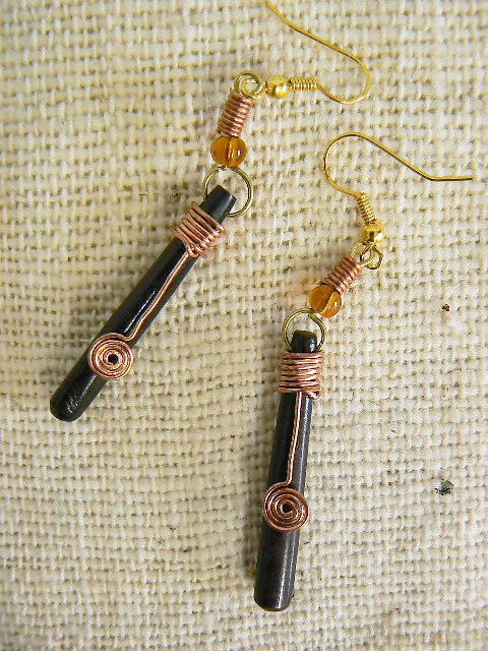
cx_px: 244
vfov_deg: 51.4
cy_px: 326
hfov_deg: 39.7
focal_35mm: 36
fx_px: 677
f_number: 2.8
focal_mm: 6
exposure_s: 1/30
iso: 200
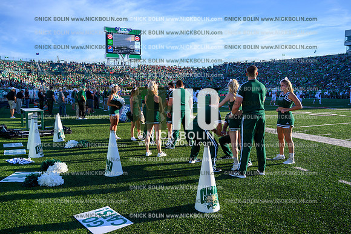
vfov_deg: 44.9
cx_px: 176
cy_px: 117
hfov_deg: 63.7
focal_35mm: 29
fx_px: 283
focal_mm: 29
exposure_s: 1/640
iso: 125
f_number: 4
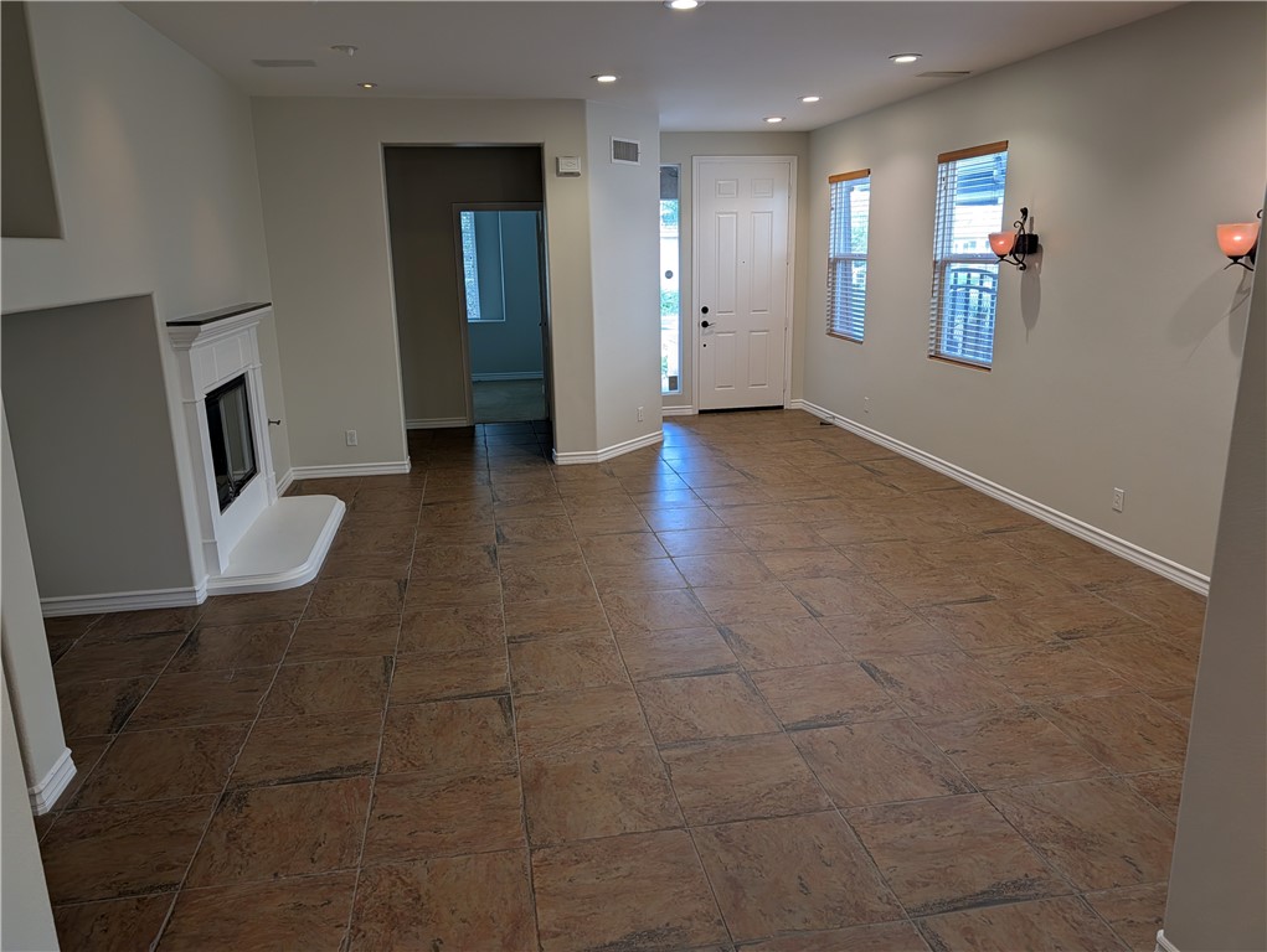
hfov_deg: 71.5
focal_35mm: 24
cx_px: 634
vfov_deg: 56.9
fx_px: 879
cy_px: 476
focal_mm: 6.9
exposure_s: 1/120
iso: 168
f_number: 1.68
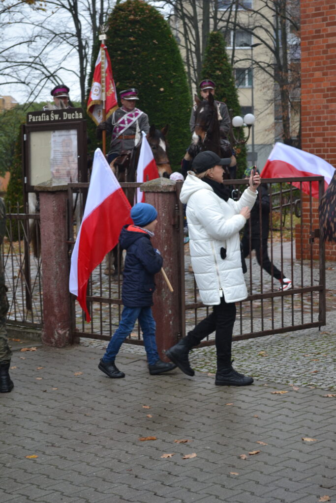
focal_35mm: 82
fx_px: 1155
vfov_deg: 24.6
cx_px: 168
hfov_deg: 16.6
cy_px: 252
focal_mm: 55
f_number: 5.6
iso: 400
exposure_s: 1/80
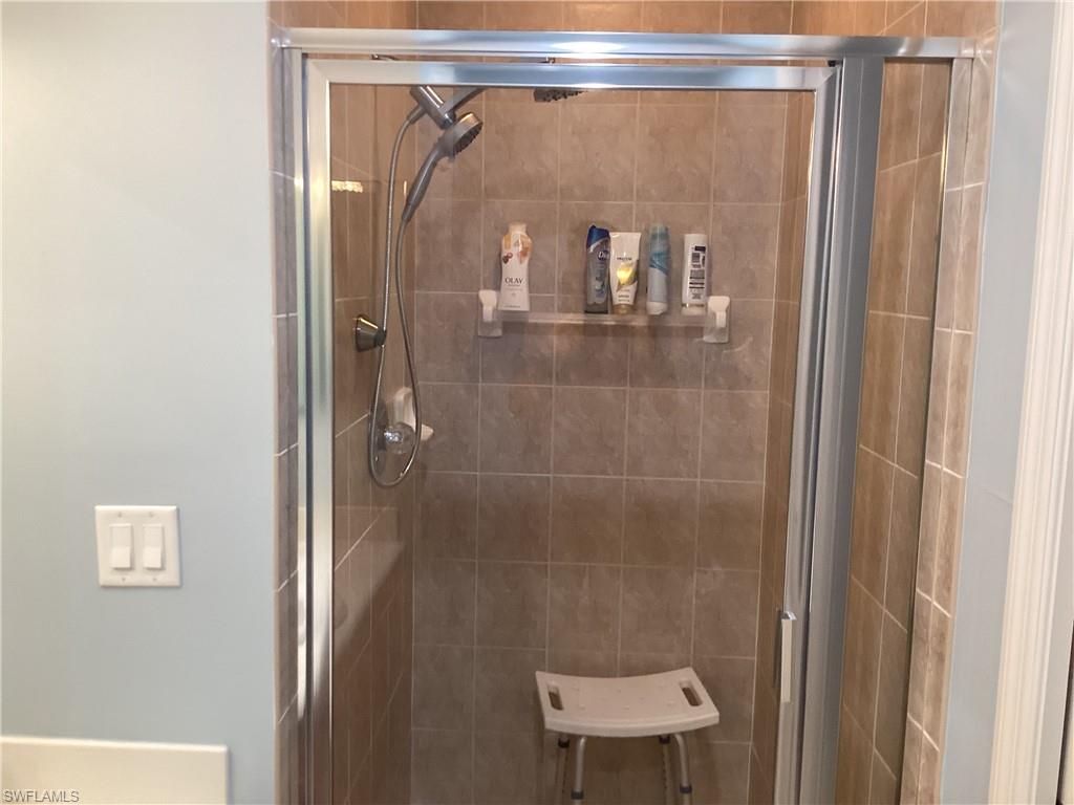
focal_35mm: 31
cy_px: 402
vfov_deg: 45.4
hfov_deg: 58.4
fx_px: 962
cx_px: 537
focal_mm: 3.3
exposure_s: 1/60
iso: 160
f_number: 2.4
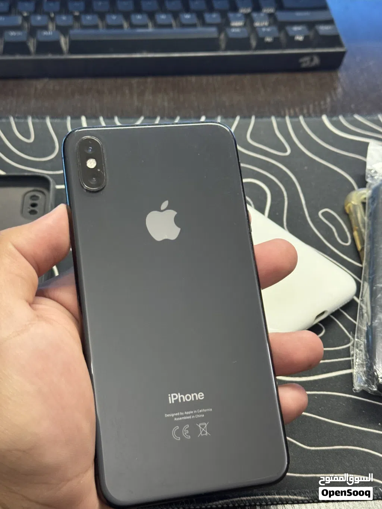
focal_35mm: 48
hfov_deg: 30.3
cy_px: 254
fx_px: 706
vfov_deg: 39.7
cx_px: 191
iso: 400
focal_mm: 6.76
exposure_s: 1/40
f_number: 1.78
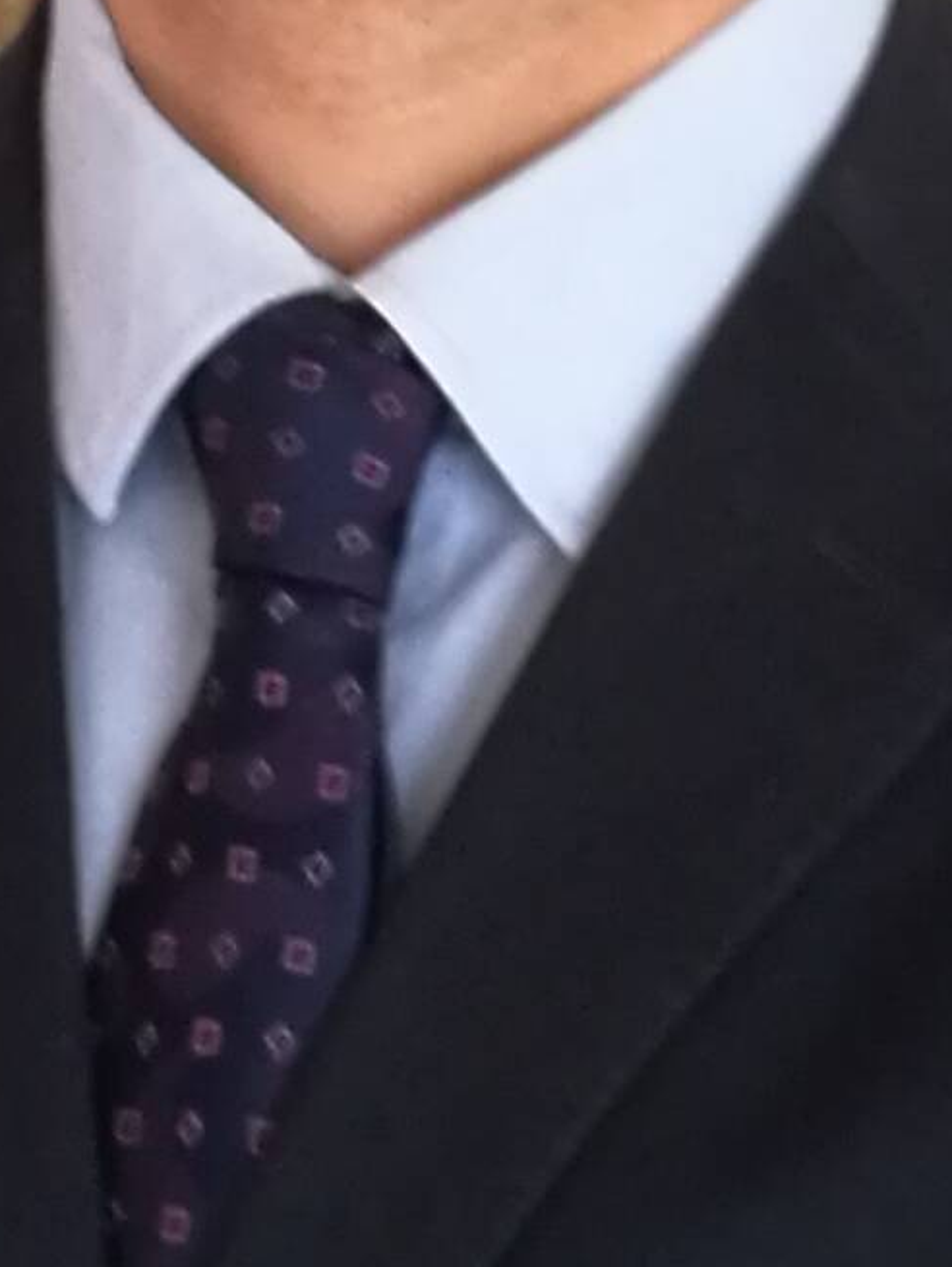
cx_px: 313
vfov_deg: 9.7
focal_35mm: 200
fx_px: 7327
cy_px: -469
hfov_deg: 7.4
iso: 160
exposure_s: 1/50
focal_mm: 4.5
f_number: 2.2
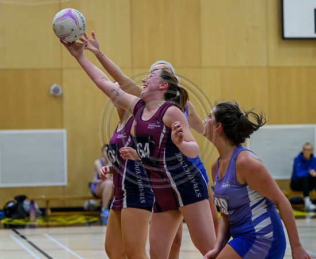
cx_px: 144
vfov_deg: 13.0
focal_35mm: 120
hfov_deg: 15.9
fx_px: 1134
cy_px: 129
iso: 3200
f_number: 3.2
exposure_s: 1/1250
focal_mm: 102
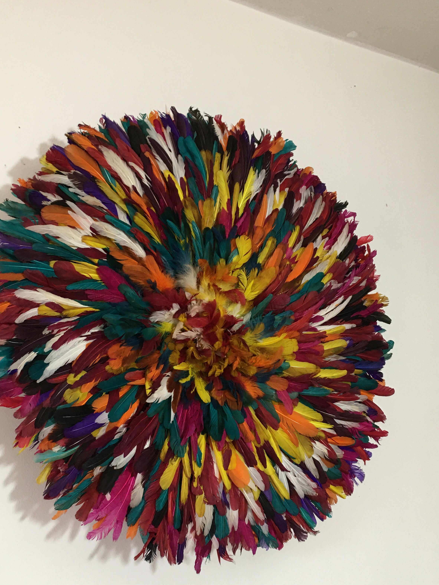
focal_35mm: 37
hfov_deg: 38.6
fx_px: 626
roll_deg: +2.0
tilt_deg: +8.5
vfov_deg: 50.0
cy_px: 329
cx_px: 194
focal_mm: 4.15
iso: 64
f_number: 2.2
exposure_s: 1/17
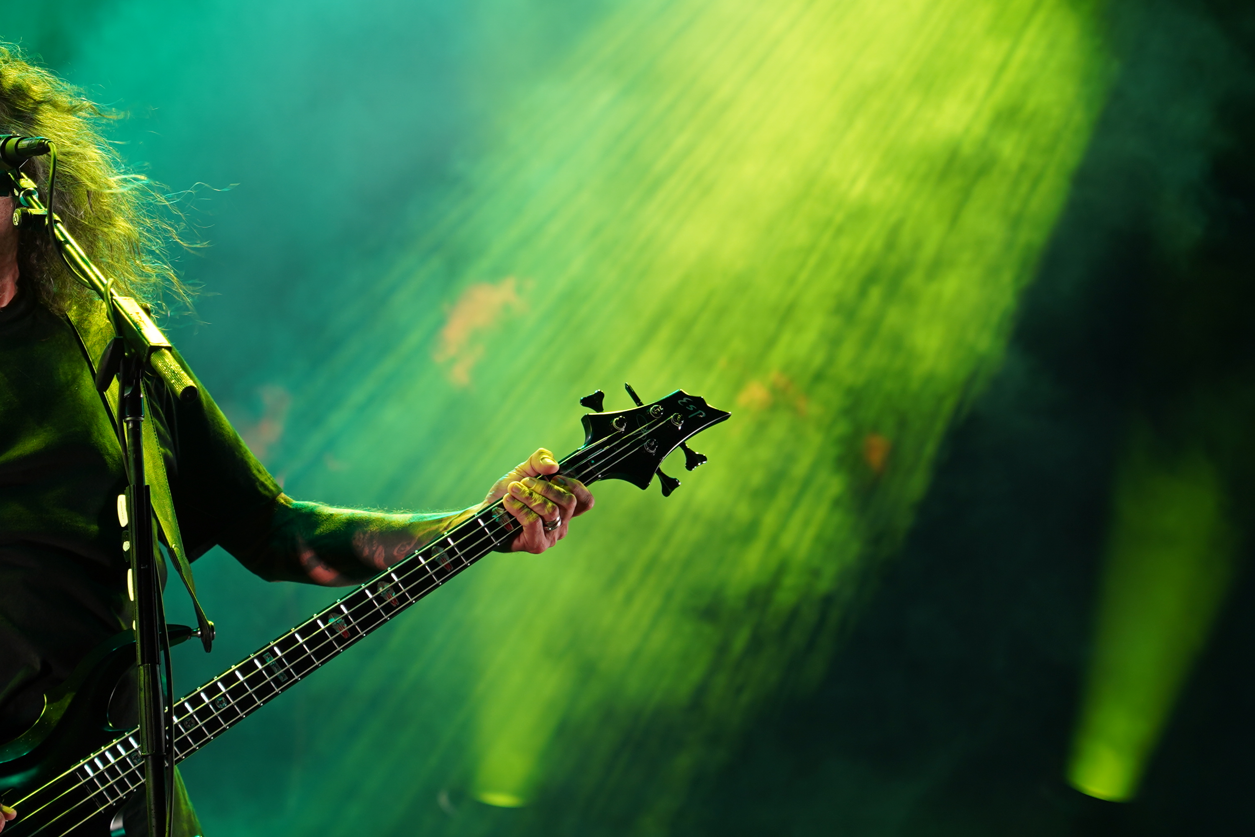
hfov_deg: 12.5
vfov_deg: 8.4
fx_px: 5717
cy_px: 344
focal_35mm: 164
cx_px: 201
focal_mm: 82
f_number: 4
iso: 160
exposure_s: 1/100
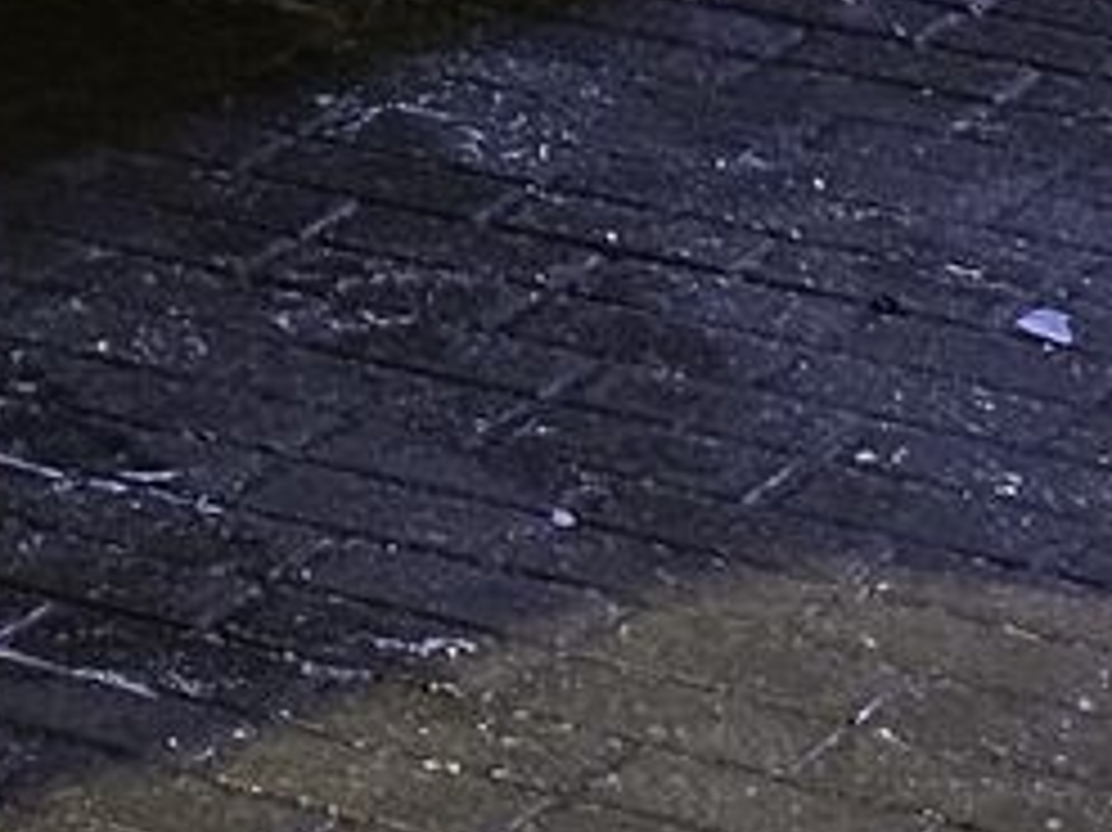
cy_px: -922
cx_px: -387
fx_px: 7481
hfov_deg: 8.4
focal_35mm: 233
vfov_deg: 6.2
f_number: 1.78
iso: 640
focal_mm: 6.86
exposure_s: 1/30
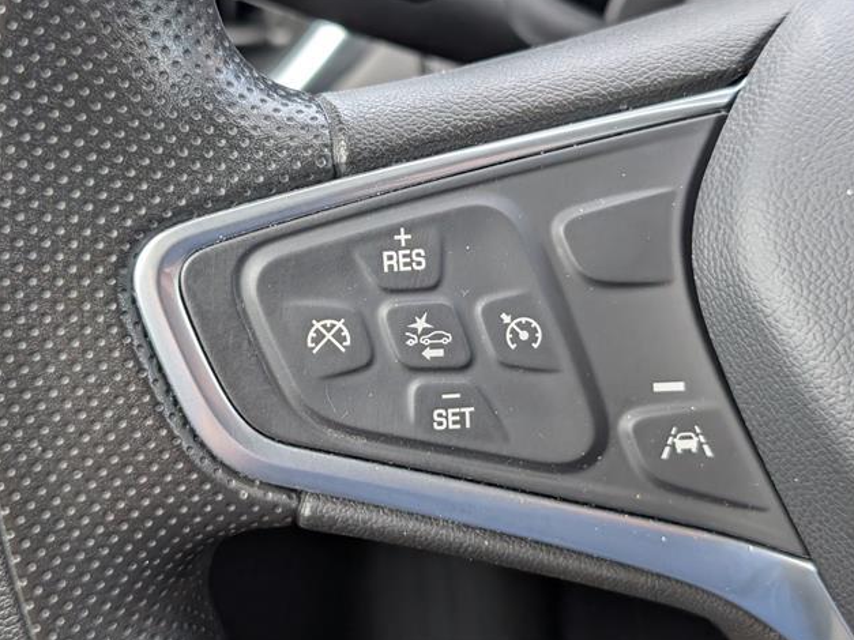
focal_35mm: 50
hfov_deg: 38.2
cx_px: 432
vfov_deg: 29.1
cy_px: 319
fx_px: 1233
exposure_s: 1/1429
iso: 376
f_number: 1.68
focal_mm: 6.9
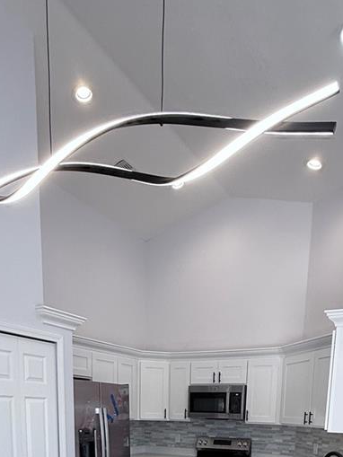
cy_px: 495
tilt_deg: -10.6
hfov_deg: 42.9
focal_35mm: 33
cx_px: 180
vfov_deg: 43.7
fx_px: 436
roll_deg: -1.4
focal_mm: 2.22
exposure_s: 1/120
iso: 64
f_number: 2.2
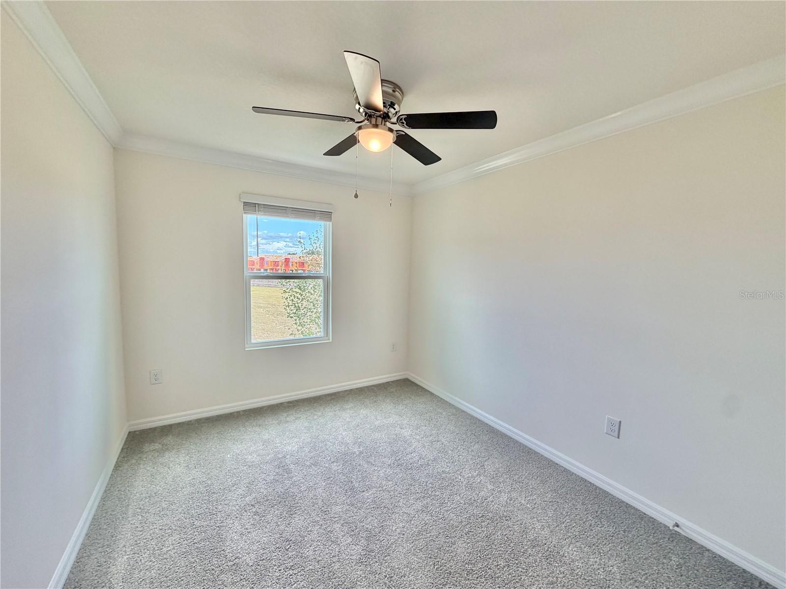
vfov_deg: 85.7
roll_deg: -0.8
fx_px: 318
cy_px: 294
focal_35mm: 14
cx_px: 393
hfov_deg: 102.1
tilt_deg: -4.1
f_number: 2.2
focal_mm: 2.22
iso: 125
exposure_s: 1/120
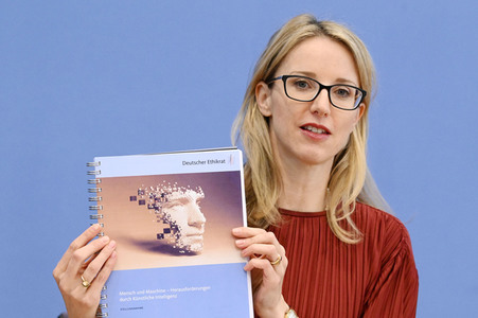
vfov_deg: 10.1
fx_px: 1791
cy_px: 159
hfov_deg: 15.2
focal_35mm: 135
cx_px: 239
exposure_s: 1/1600
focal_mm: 135
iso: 10000
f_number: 5.6
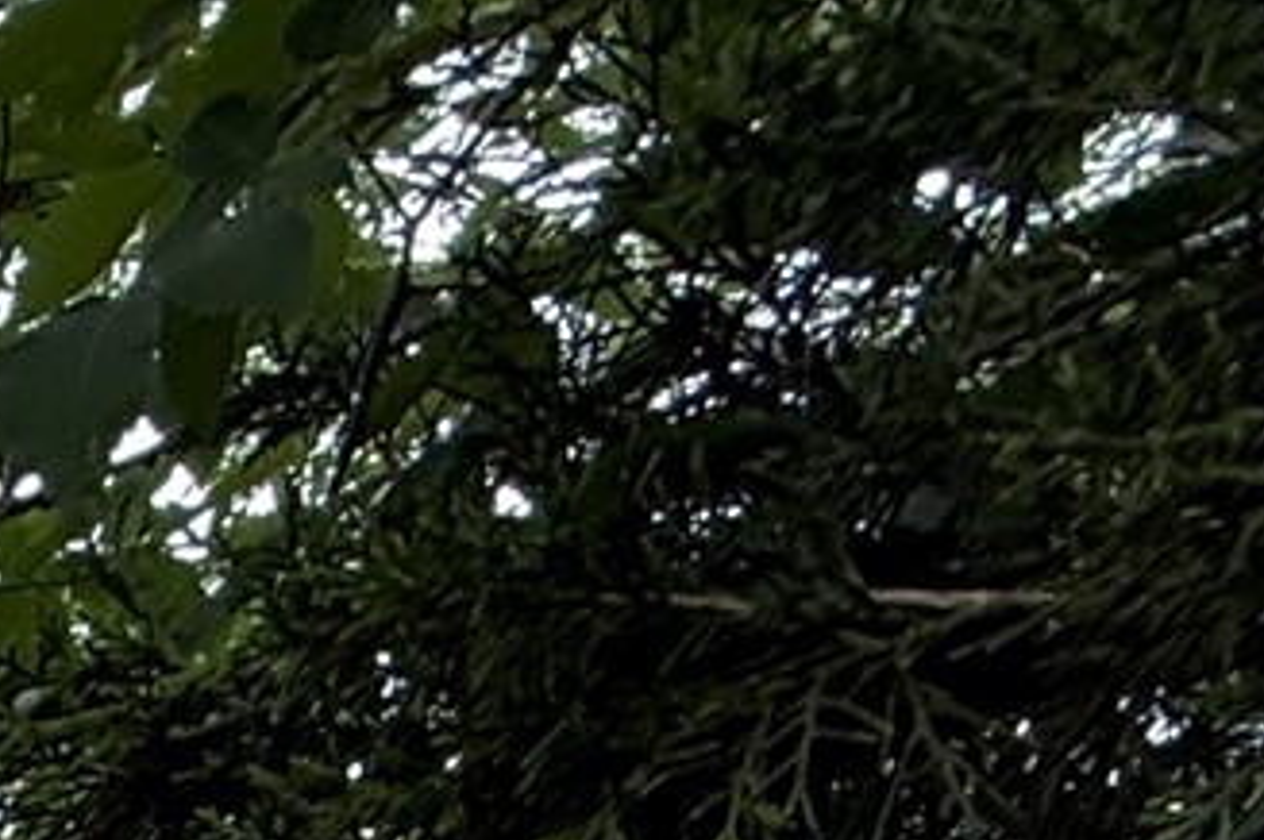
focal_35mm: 91
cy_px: 2397
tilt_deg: +7.6
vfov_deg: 10.9
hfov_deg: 14.9
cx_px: -1696
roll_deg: -0.6
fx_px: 3192
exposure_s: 1/574
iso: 64
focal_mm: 2.22
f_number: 2.2
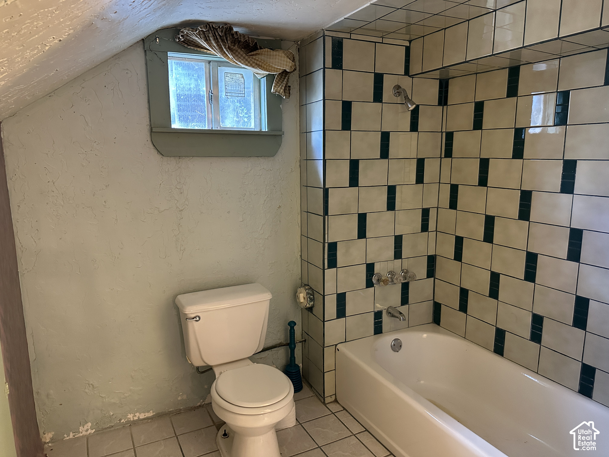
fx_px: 422
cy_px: 228
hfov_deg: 71.6
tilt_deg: -9.0
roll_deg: +0.8
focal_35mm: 24
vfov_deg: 56.8
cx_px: 304
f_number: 1.78
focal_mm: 6.86
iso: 800
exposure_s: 1/60
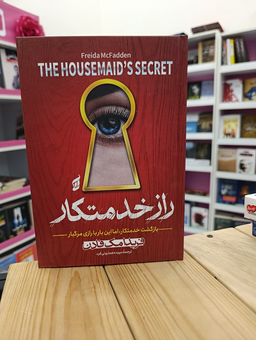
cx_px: 128
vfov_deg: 73.8
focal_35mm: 23
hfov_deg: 59.0
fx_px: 226
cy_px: 170
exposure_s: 1/100
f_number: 1.65
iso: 839
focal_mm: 6.11
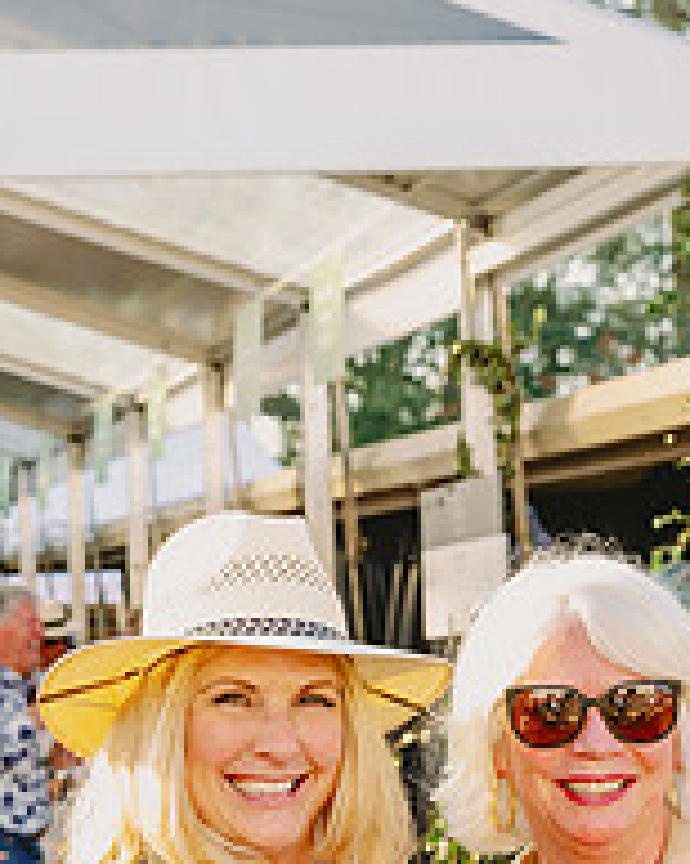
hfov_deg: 11.2
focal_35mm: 138
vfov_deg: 13.7
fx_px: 3528
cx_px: 453
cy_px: 931
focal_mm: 63
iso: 640
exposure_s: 1/320
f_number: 7.1
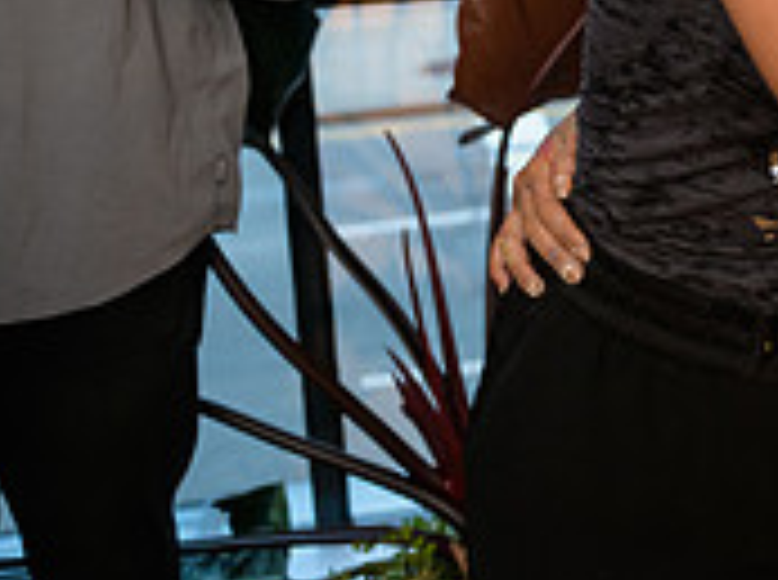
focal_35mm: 84
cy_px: -142
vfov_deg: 16.7
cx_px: 1075
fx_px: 1884
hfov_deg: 20.8
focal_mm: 26
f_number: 3.2
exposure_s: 1/125
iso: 800
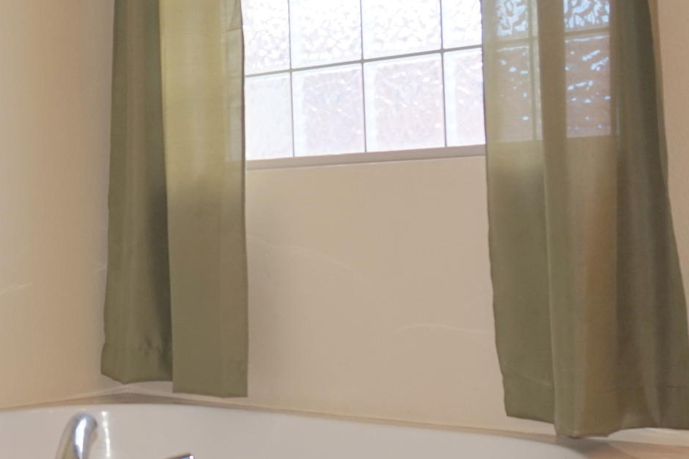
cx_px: 31
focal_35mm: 77
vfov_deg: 17.7
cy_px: 189
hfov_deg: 25.3
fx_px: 1473
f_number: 4
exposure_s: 1/60
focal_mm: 16
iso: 160
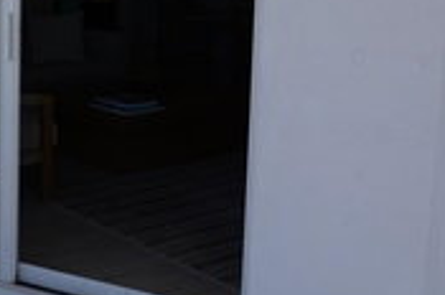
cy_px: 23
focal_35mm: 55
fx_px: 679
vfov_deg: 23.8
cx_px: -160
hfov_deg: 28.4
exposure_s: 1/160
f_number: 8
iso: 100
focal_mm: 20
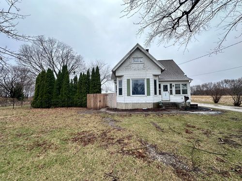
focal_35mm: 14
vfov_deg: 85.7
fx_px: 98
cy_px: 90
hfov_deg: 102.1
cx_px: 121
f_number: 2.2
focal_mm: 2.22
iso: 40
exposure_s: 1/578
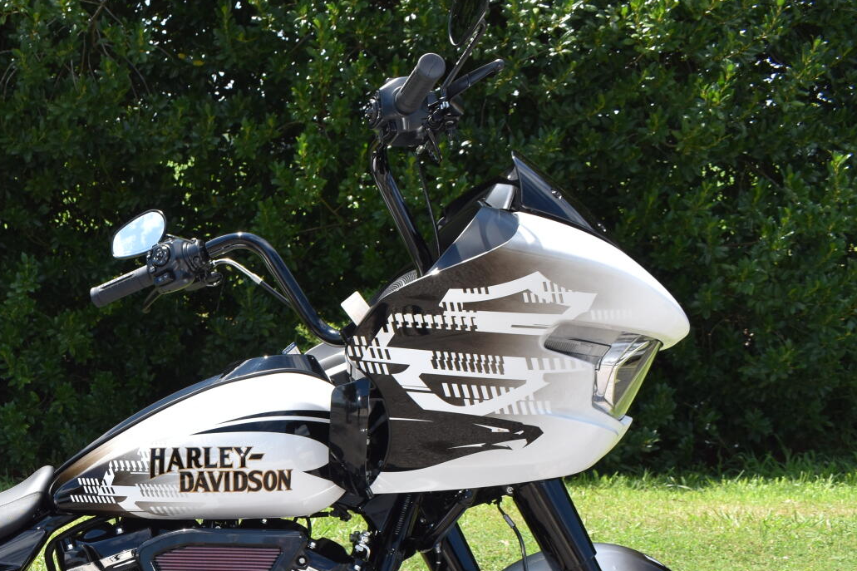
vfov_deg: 20.7
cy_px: 543
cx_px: 40
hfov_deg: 29.7
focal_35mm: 64
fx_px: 1523
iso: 100
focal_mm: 22
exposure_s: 1/200
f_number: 8
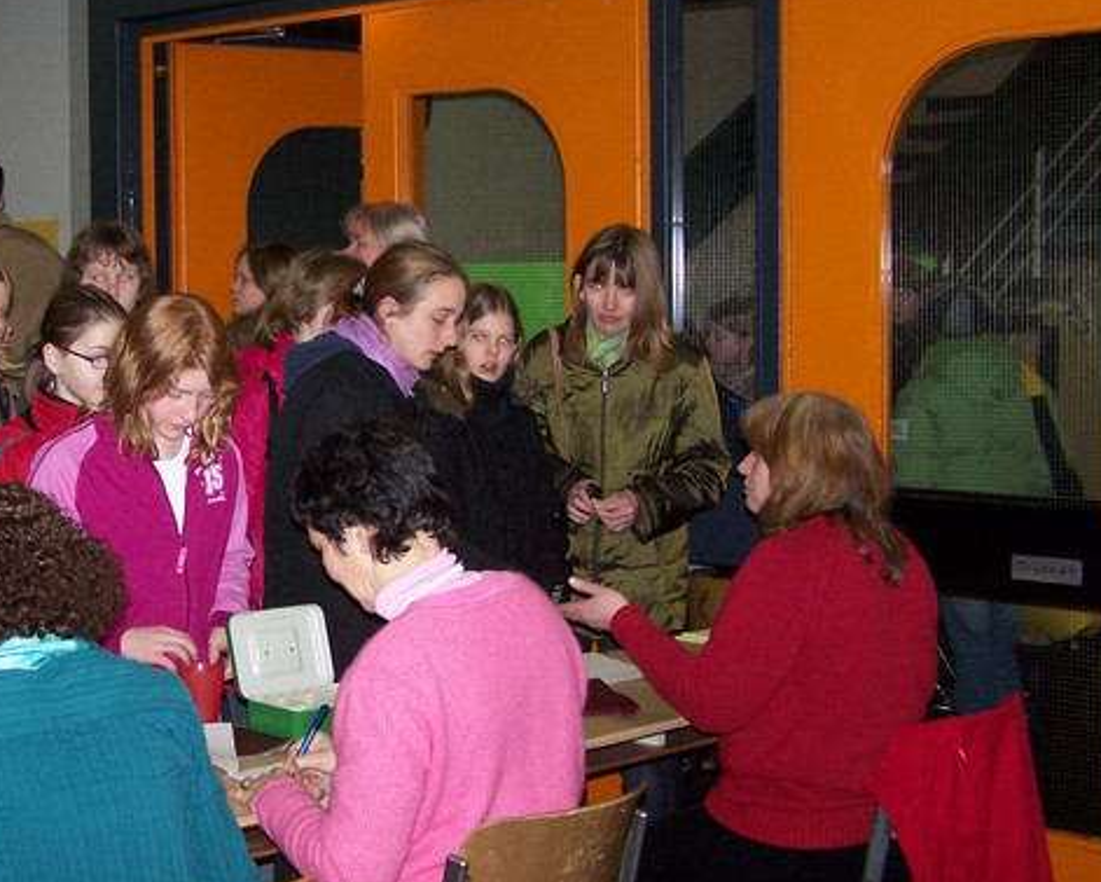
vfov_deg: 24.2
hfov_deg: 29.4
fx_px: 2053
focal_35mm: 63
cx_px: 227
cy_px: 445
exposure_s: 1/60
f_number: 2.8
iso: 160
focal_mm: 6.3
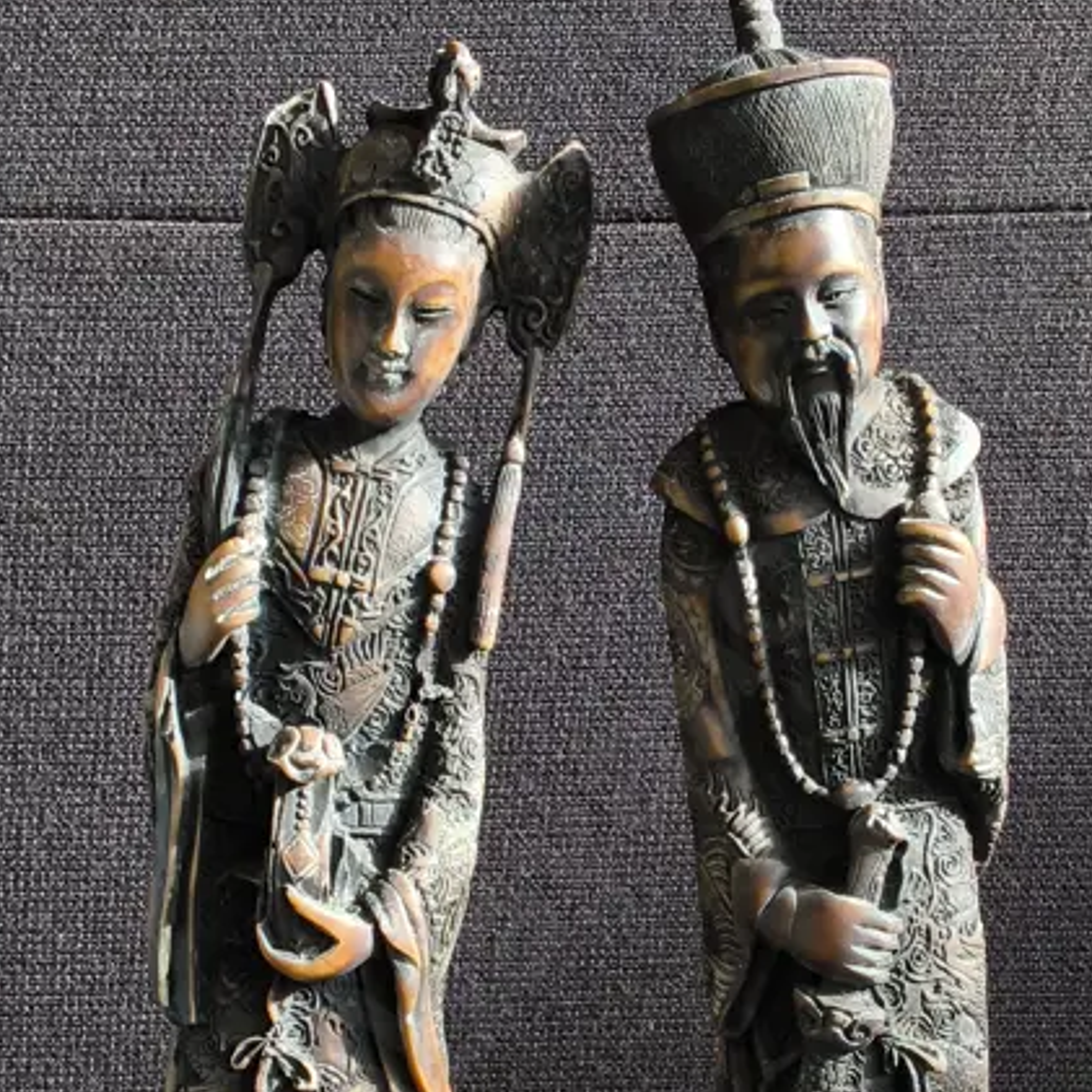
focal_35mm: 58
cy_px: 835
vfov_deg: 29.0
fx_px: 2070
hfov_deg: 29.5
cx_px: 584
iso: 40
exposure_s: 1/100
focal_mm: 2.87
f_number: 2
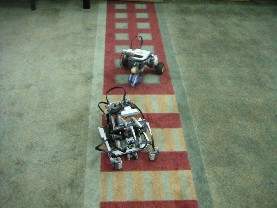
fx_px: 320
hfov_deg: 46.8
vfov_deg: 36.0
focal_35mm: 40
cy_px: 104
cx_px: 138
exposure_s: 1/20
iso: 400
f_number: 2.9
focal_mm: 5.3
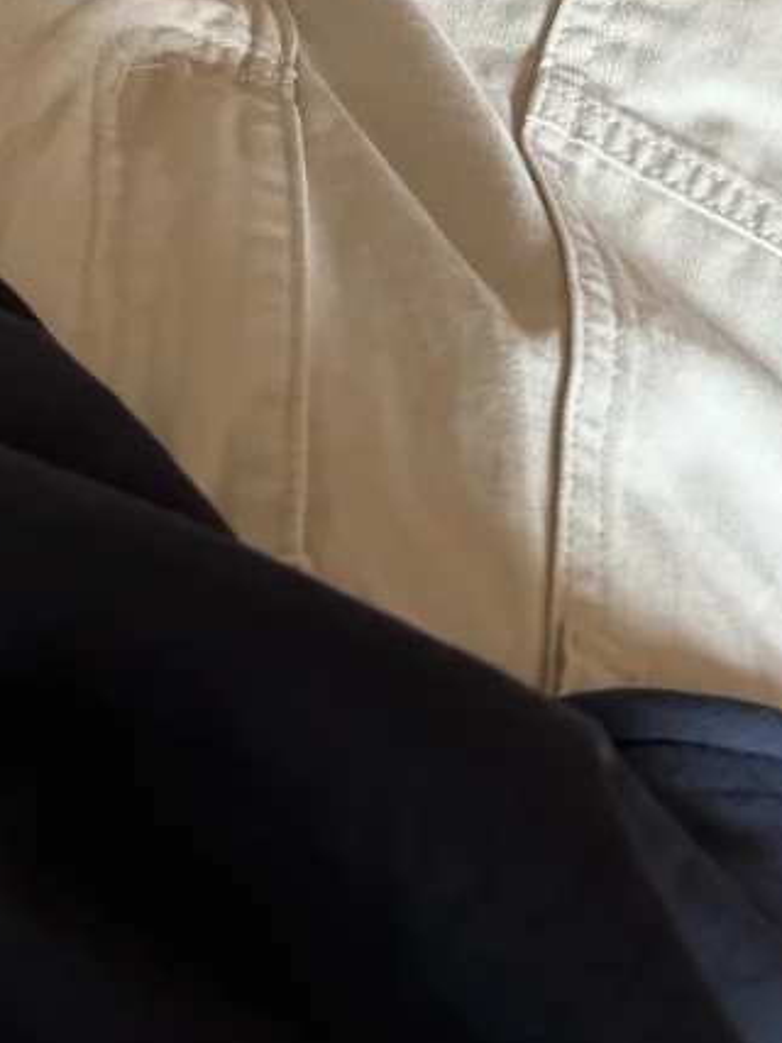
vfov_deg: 20.0
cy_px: -620
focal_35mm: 81
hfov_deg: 18.2
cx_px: 261
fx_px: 2441
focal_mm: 6.76
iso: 200
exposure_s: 1/65
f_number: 1.78
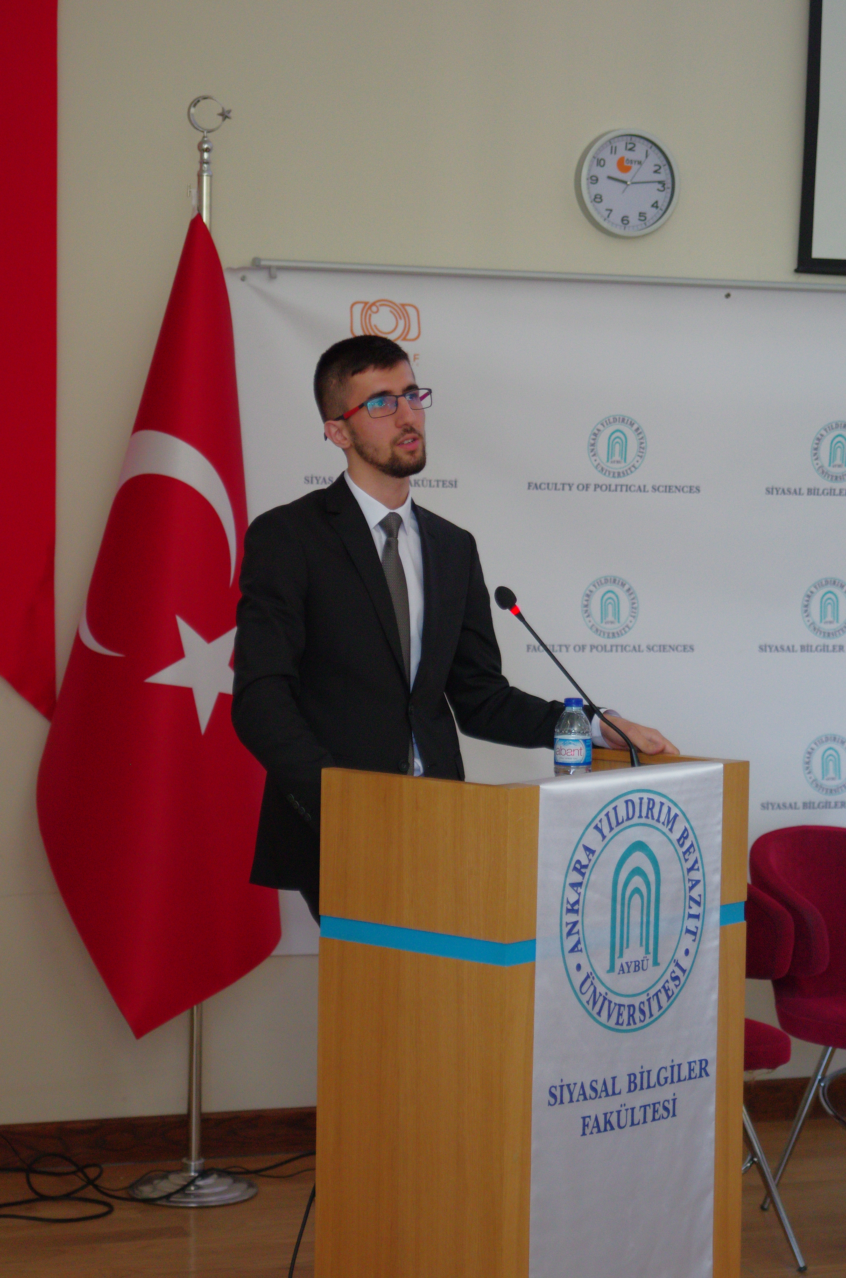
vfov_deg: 24.8
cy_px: 639
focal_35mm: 82
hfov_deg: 16.6
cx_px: 423
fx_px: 2903
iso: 1600
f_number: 2.8
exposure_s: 1/160
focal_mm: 55
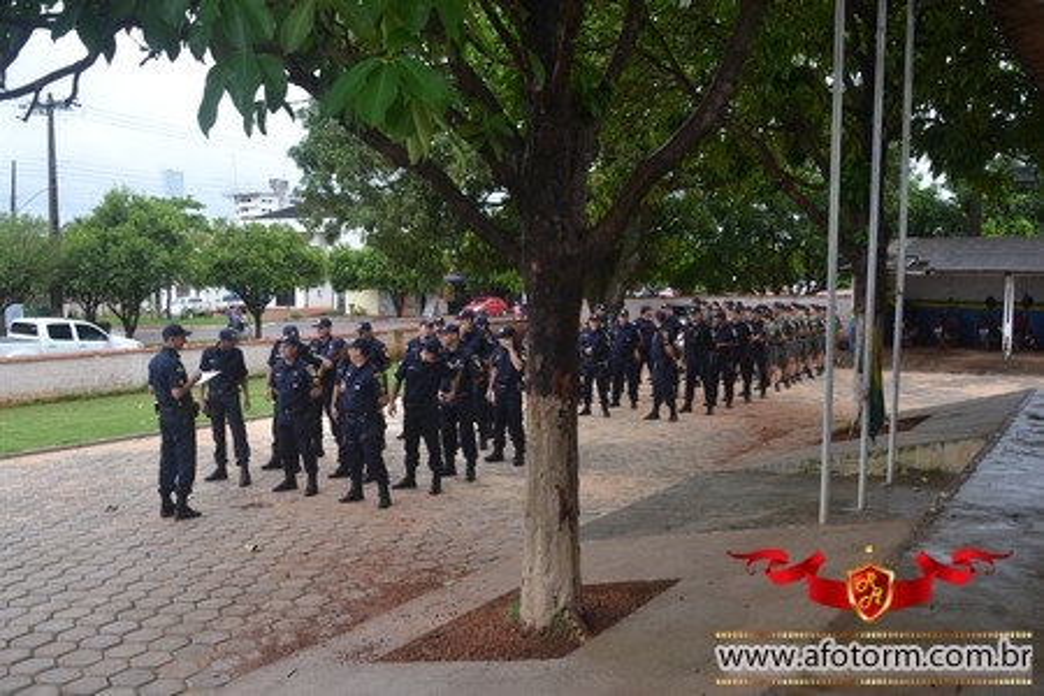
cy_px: 348
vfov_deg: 40.0
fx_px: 957
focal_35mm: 33
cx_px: 522
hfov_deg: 57.2
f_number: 5.6
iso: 200
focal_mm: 22
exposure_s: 1/125
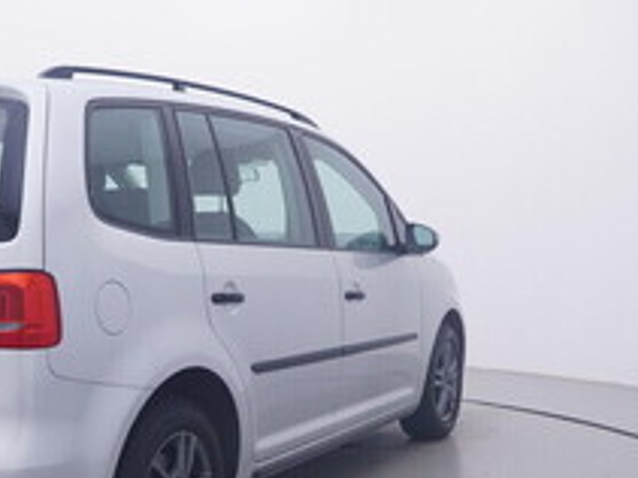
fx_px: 1036
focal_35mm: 56
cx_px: 183
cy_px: 265
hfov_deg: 33.7
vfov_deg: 25.9
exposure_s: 1/80
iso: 200
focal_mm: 15
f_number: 5
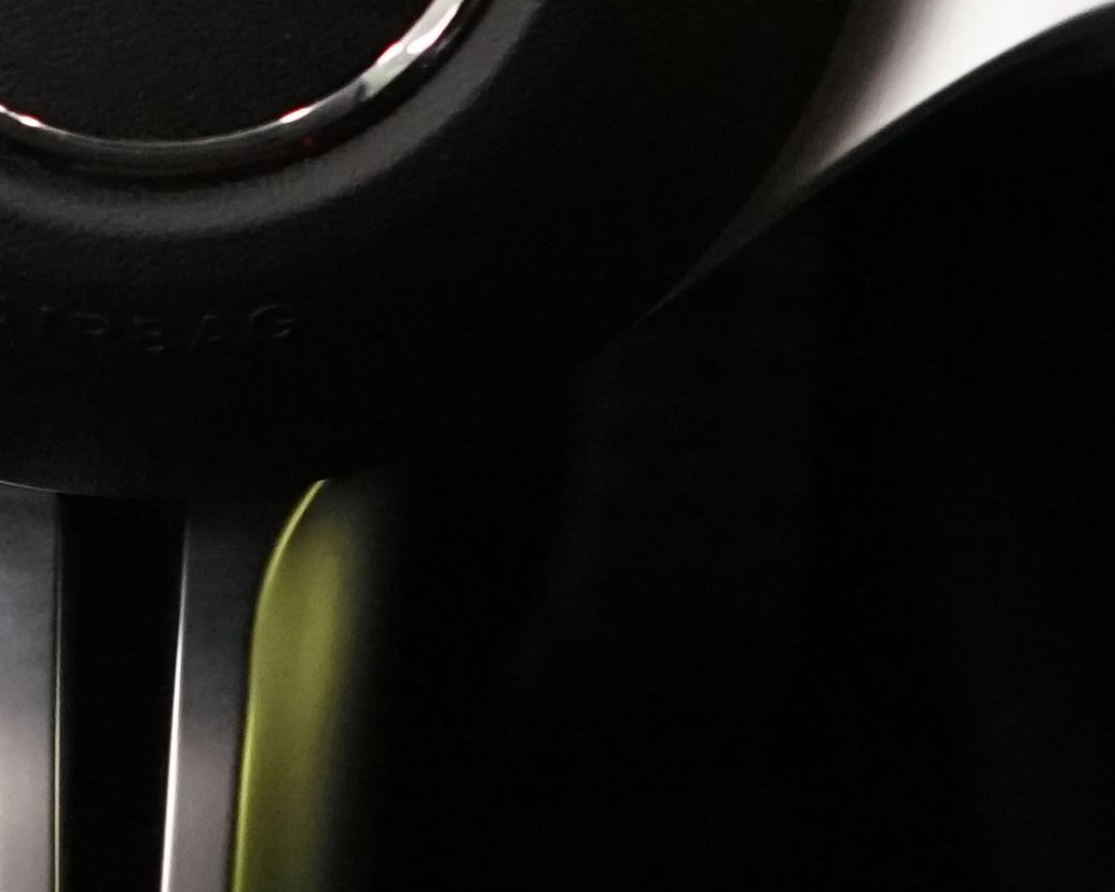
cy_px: -512
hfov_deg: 12.1
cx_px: 170
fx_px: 5213
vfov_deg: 9.5
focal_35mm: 158
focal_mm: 29
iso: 3200
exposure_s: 1/60
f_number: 3.5
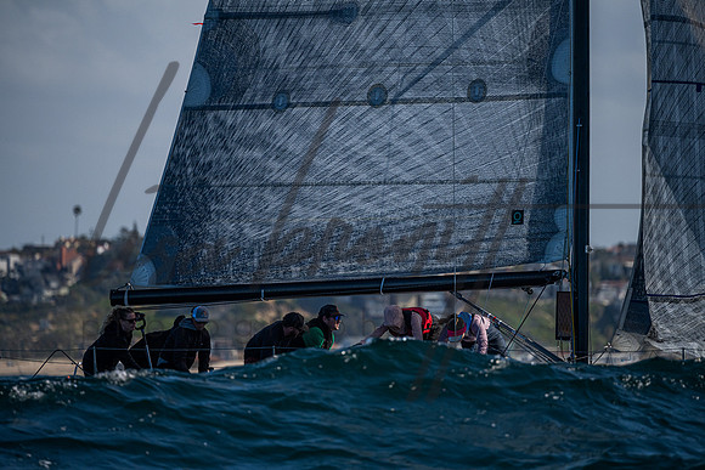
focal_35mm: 414
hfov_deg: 5.0
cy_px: 235
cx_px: 346
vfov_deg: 3.3
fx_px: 8104
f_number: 5.6
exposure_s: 1/8000
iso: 400
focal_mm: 400
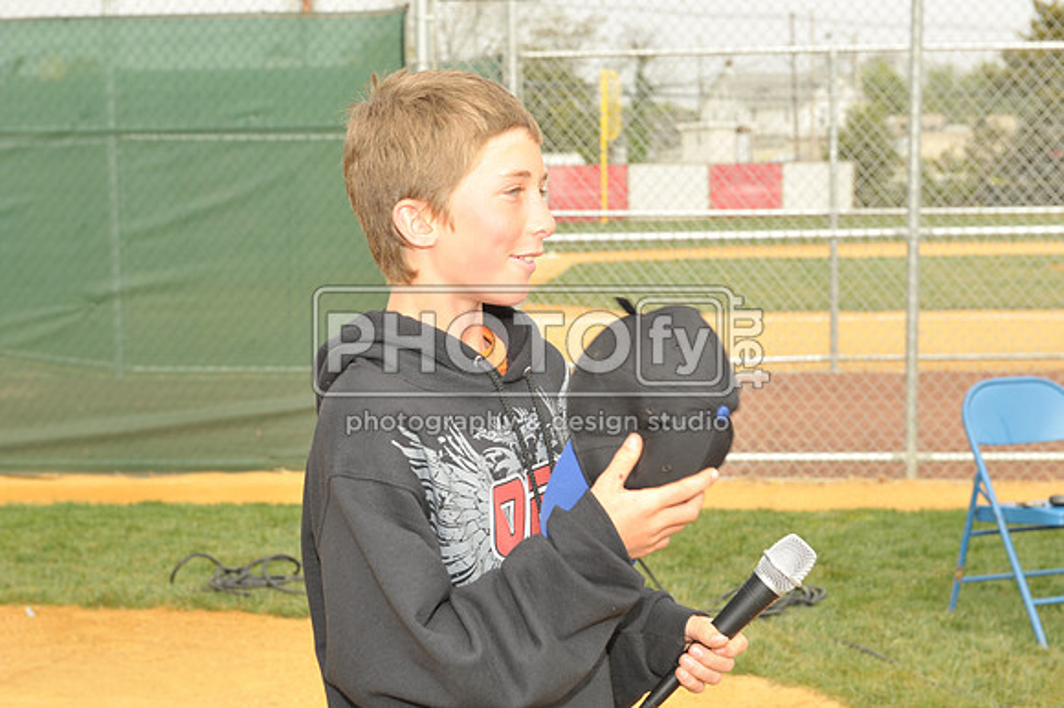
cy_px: 354
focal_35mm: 70
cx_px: 532
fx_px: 2068
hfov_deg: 28.9
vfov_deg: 19.4
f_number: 8
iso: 400
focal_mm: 70
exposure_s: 1/250
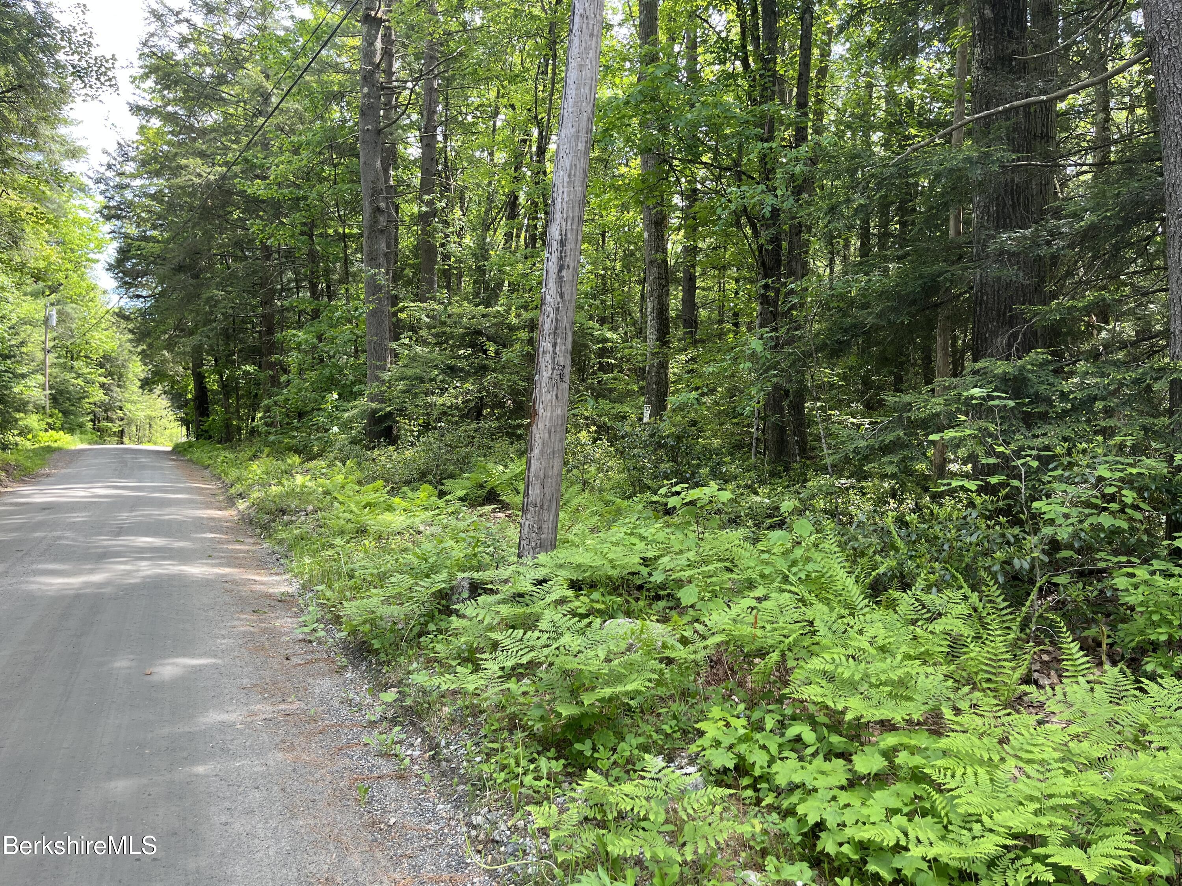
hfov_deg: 67.3
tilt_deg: -1.3
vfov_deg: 53.1
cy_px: 443
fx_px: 888
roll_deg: -1.4
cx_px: 591
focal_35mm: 26
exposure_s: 1/174
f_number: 1.6
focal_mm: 5.1
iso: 40
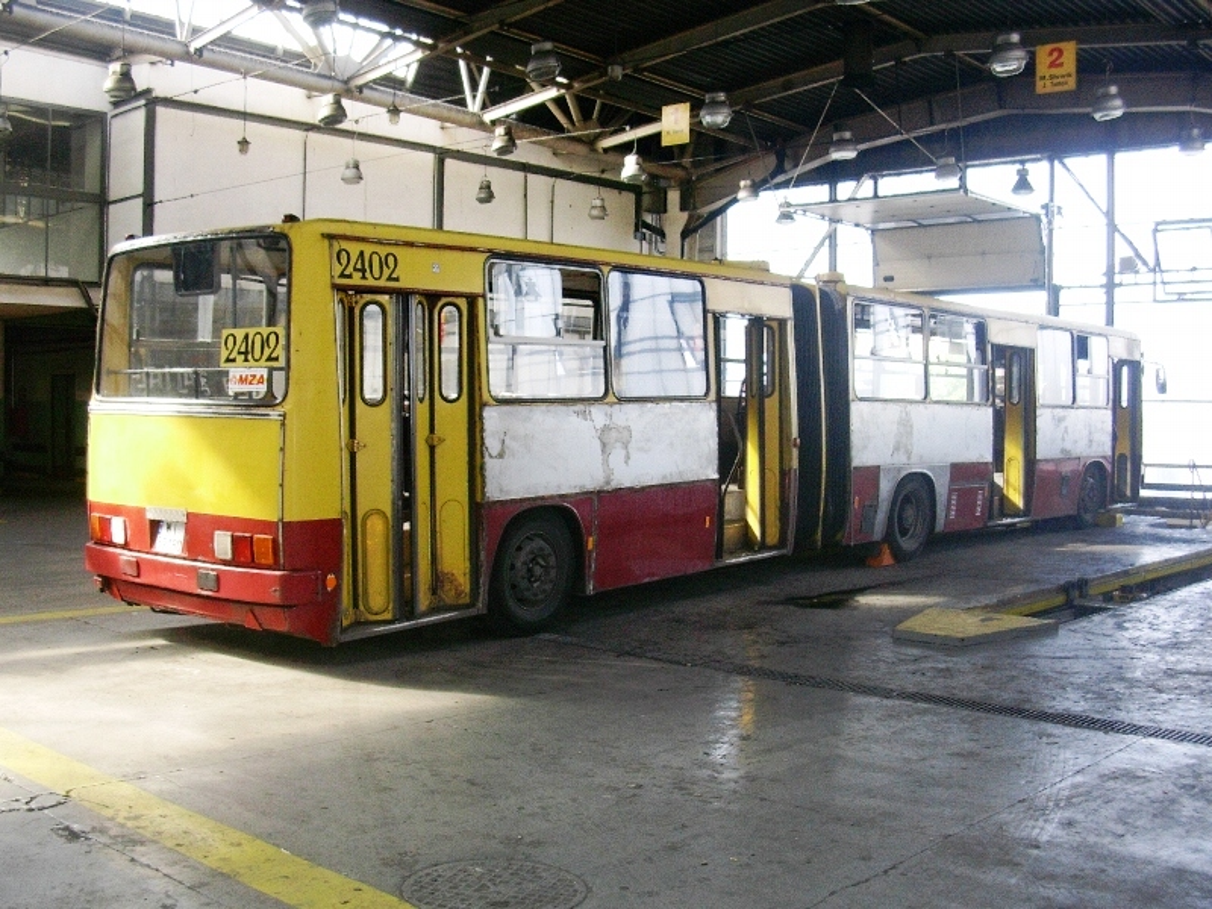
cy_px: 454
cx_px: 606
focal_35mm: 37
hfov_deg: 50.1
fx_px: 1295
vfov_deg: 38.7
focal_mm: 5.6
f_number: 2.7
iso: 70
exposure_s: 1/55.3
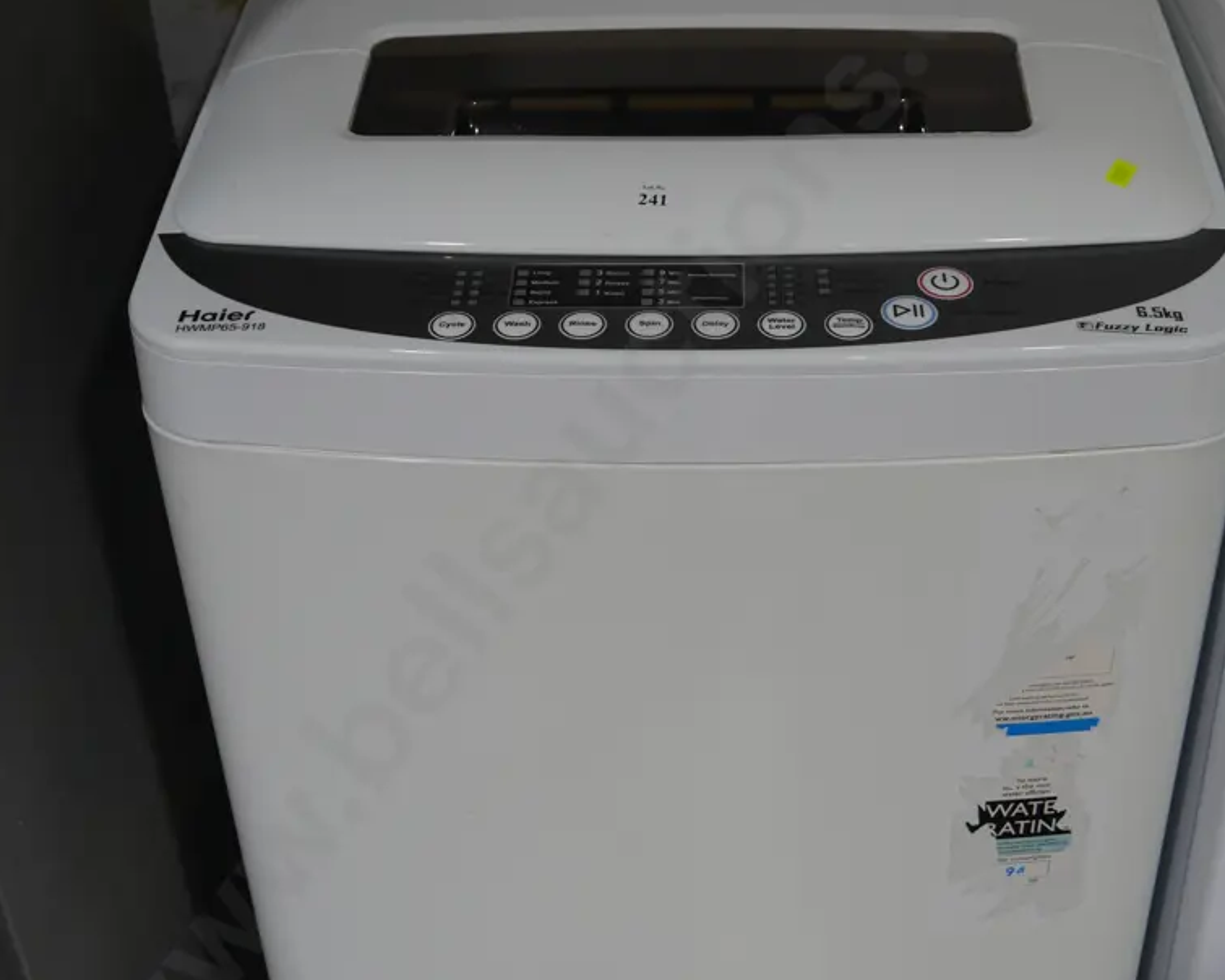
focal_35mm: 53
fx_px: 1922
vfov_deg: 28.6
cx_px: 617
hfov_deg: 35.4
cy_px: 415
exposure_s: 1/60
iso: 200
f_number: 4.5
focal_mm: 20
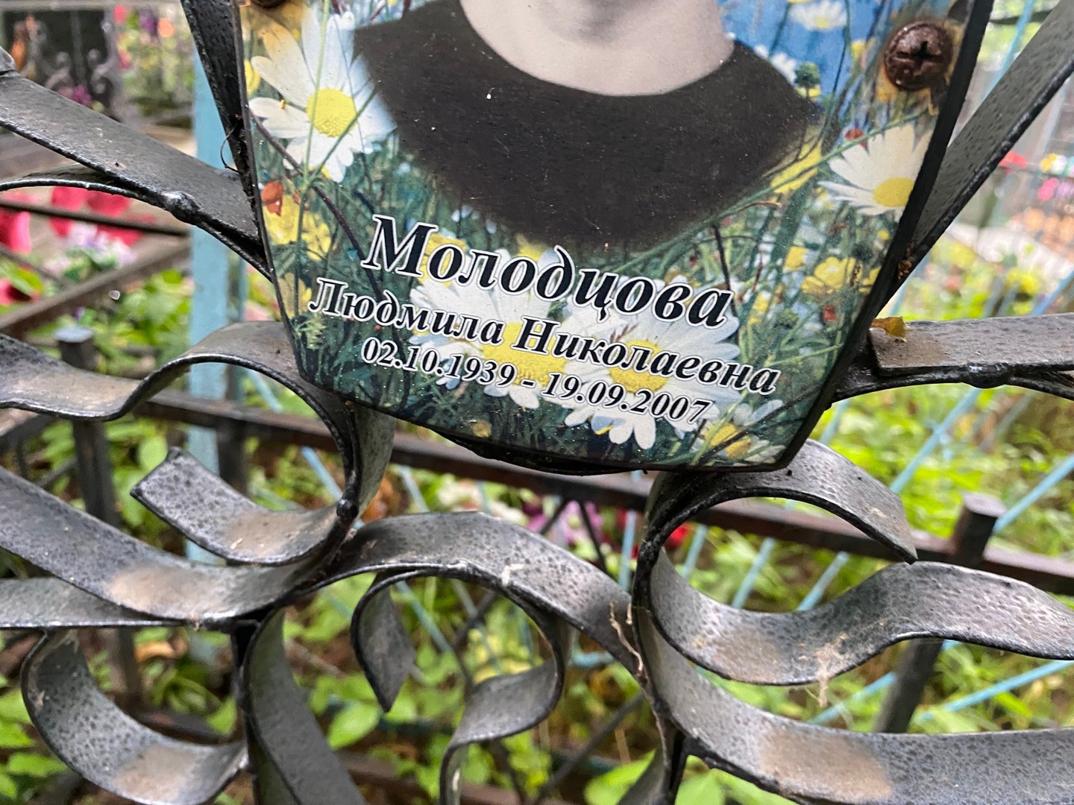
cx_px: 537
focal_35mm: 26
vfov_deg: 53.1
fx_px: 807
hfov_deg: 67.3
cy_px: 402
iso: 320
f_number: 1.8
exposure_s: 1/60
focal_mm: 4.25
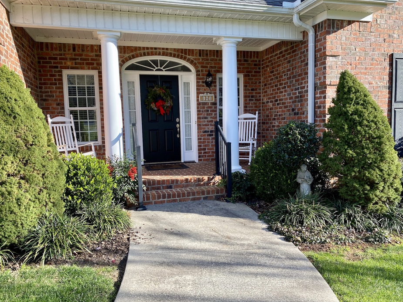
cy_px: 155
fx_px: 314
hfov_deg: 65.3
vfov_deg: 51.3
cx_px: 202
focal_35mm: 27
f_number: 1.8
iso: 32
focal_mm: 4.25
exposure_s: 1/752
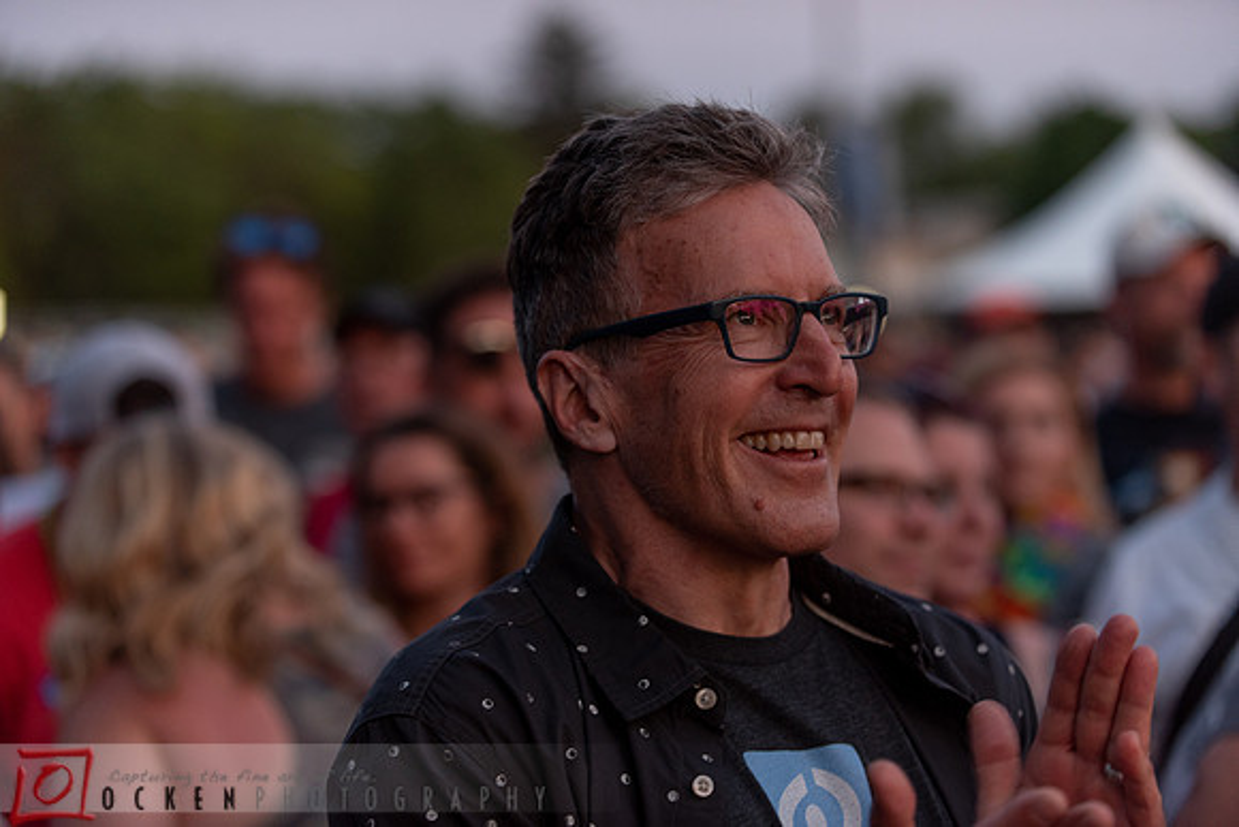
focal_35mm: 90
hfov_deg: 22.6
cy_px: 414
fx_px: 3098
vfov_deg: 15.2
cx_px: 620
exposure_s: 1/100
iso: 800
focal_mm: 90
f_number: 2.8
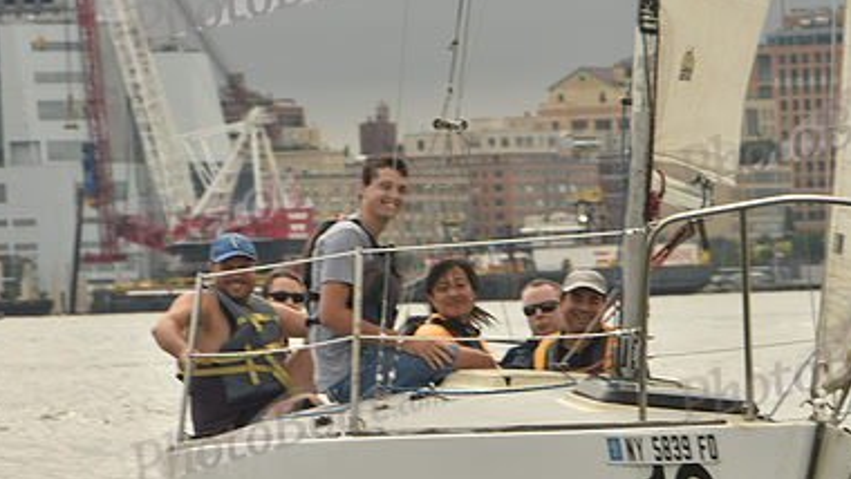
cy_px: 281
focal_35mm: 320
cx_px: 564
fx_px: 7223
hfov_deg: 6.7
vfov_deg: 3.8
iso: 400
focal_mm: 200
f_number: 14
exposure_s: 1/800
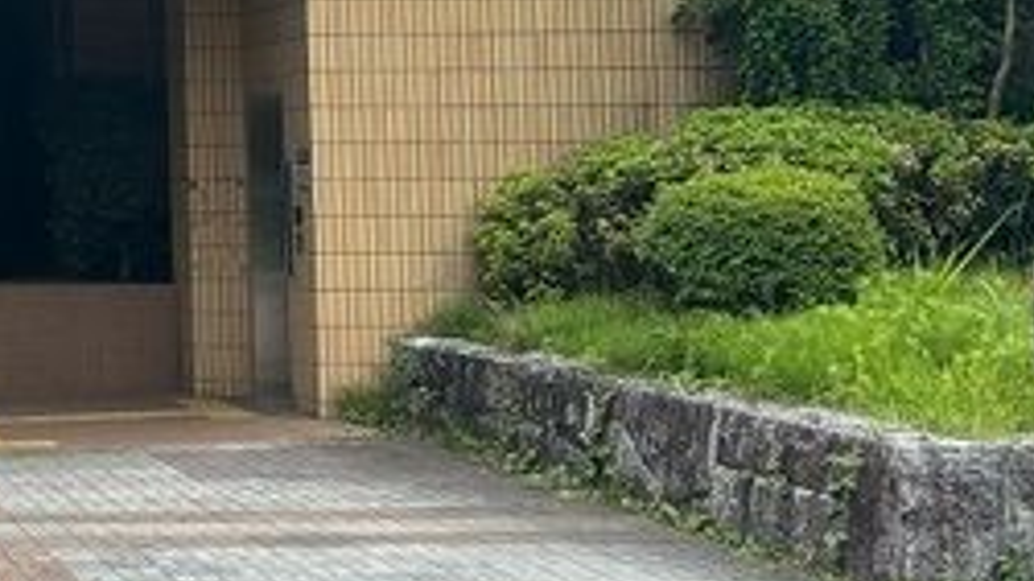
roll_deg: -0.6
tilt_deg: +5.3
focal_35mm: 92
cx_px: -352
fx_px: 2522
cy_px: -82
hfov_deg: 20.8
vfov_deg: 12.9
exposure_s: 1/858
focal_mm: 5.96
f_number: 1.6
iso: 50
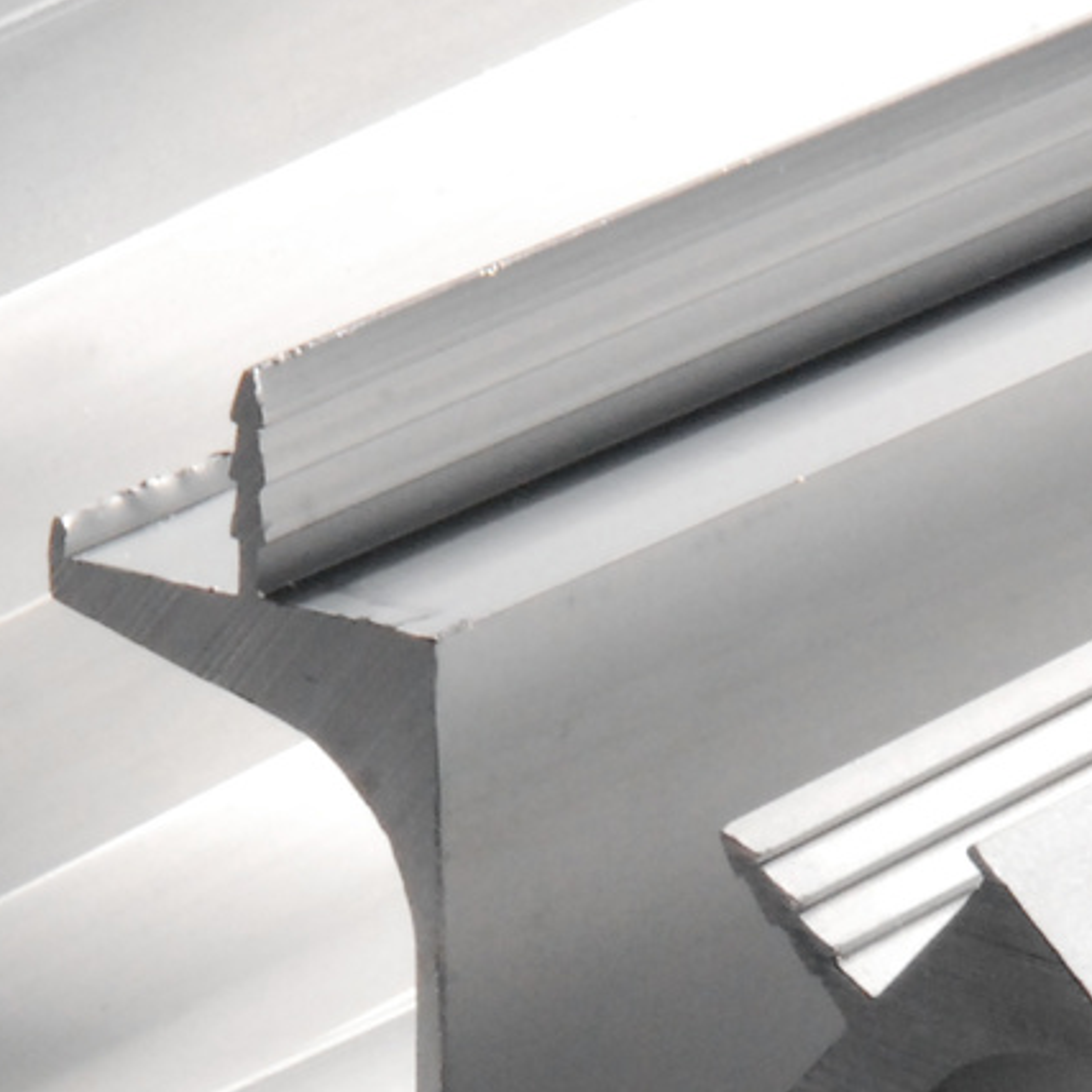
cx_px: 520
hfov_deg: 2.6
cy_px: 944
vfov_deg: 2.6
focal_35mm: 681
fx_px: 24294
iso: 1000
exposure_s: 1/200
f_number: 36
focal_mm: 135
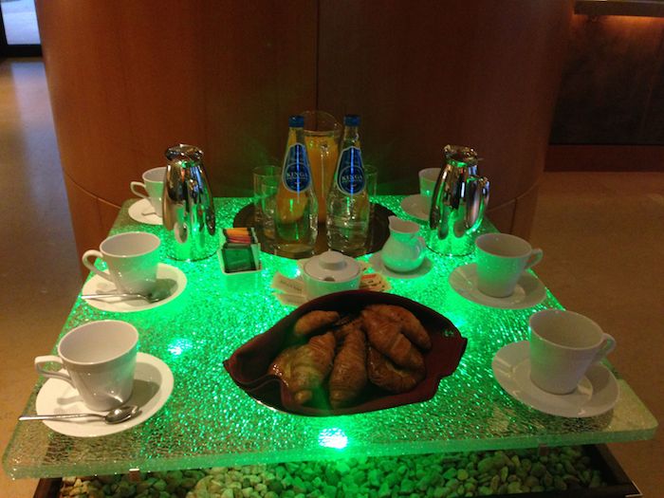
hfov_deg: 55.4
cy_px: 249
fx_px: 633
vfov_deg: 42.9
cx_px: 332
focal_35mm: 33
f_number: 2.4
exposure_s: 1/20
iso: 250
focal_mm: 4.12
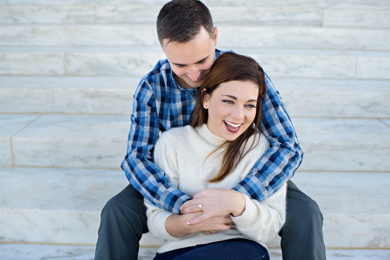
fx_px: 379
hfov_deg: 54.4
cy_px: 130
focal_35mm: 35
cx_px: 195
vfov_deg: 37.9
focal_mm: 35
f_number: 2.8
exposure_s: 1/400
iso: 200
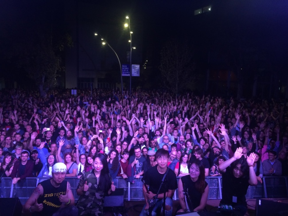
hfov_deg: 61.7
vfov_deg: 48.2
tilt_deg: -11.1
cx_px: 144
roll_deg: -0.2
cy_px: 108
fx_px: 241
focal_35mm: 29
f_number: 2.2
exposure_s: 1/30
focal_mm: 4.15
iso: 125
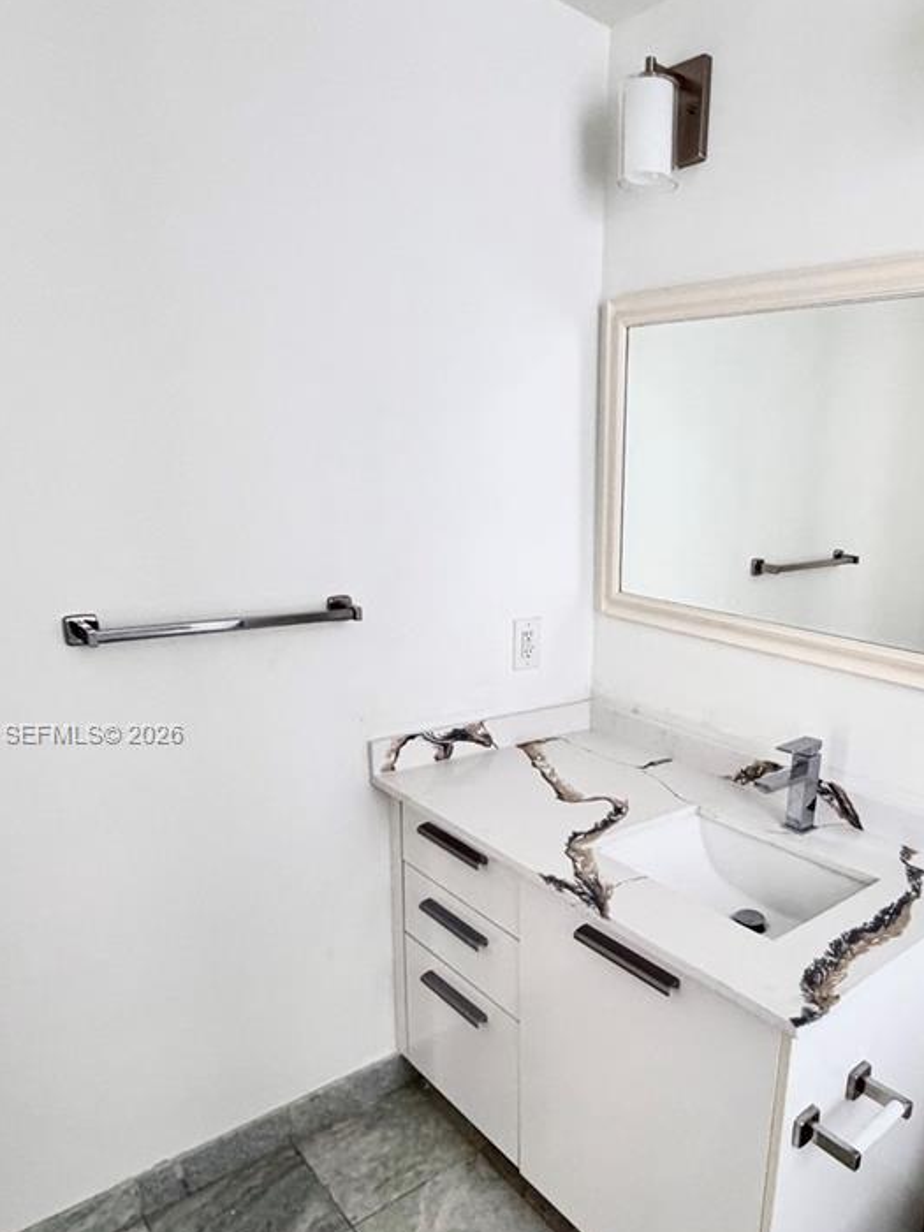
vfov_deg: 70.9
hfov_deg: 55.1
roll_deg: -3.7
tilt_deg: -18.0
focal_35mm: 24
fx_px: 854
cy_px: 736
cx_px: 648
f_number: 2.2
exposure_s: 1/65
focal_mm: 2.22
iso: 320
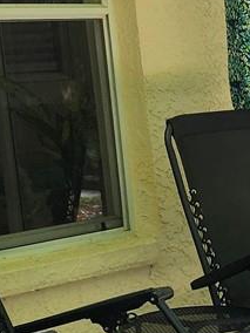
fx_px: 1300
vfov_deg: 14.4
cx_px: 560
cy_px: 318
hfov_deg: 9.9
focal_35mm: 135
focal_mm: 5
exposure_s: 1/1286
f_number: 1.8
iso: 50
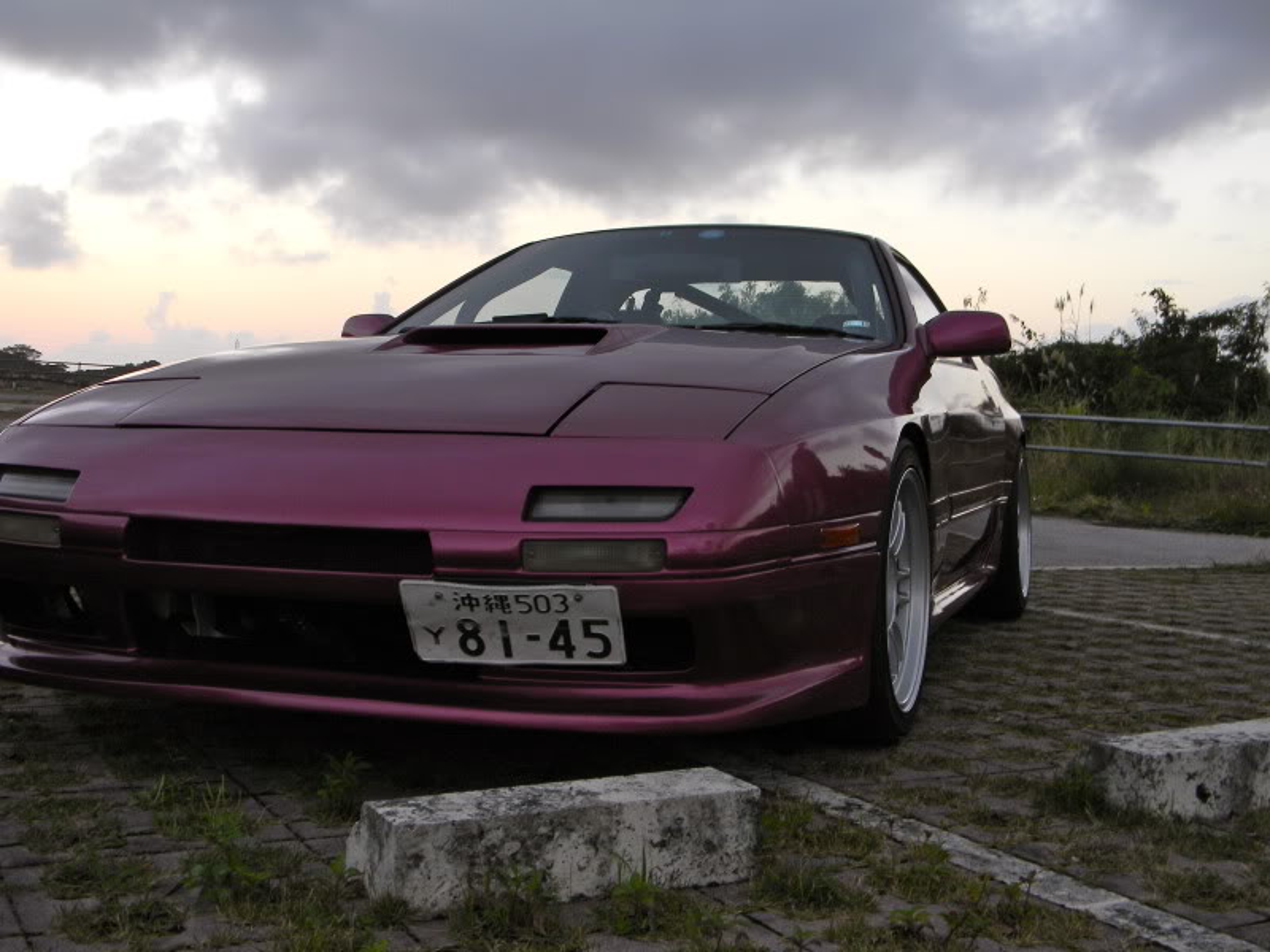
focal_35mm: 41
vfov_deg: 35.1
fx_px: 1504
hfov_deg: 45.8
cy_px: 476
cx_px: 635
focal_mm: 7.3
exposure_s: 1/42
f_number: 3.8
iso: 80
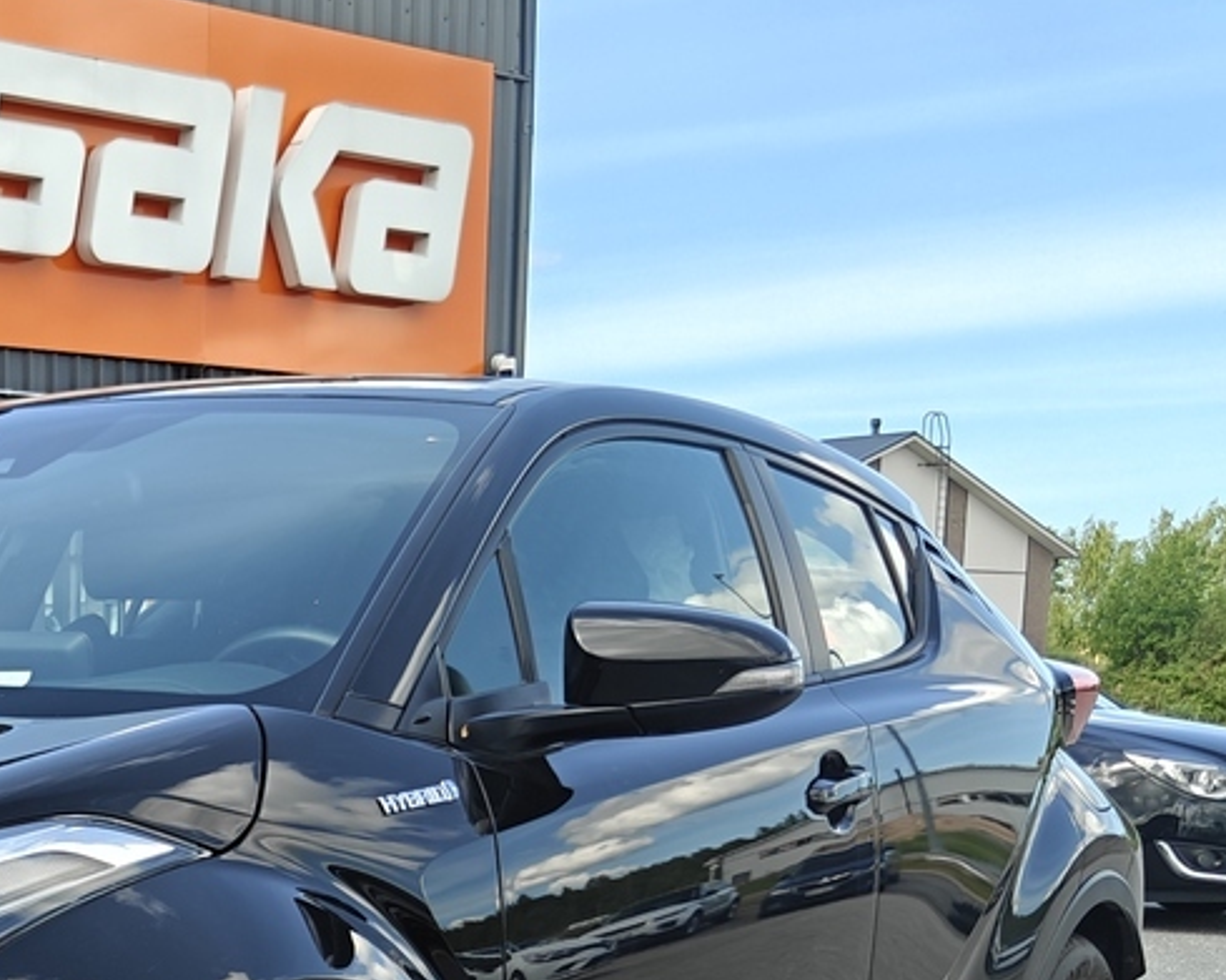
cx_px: -253
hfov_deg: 24.8
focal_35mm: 69
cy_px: 1045
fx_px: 2503
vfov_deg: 21.2
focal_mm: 5.59
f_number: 1.8
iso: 80
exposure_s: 1/412
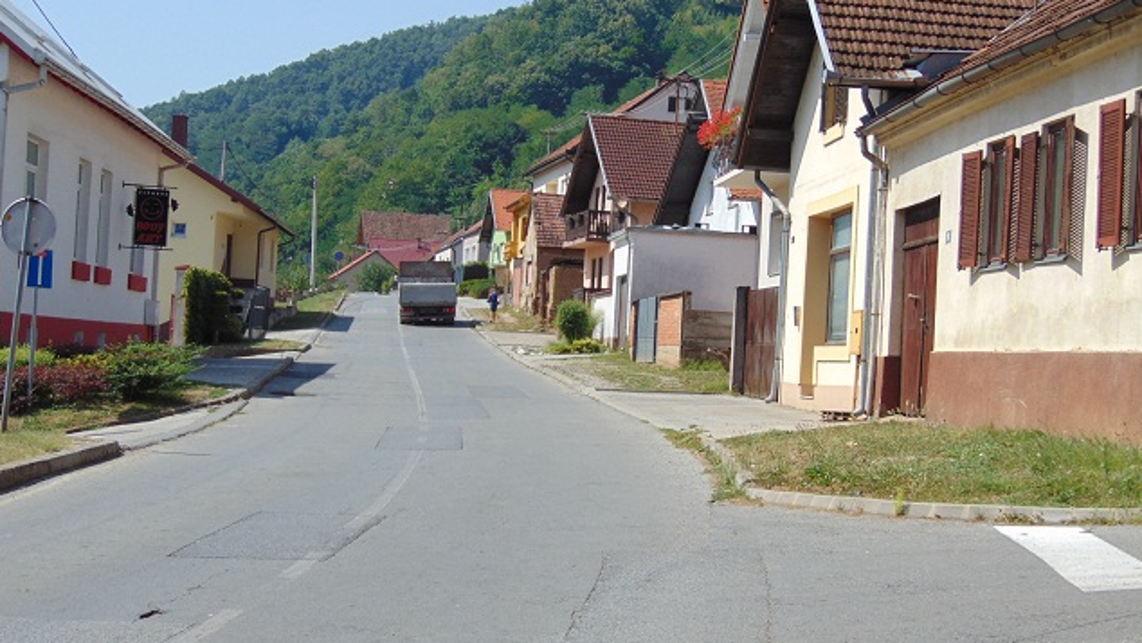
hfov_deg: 31.9
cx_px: 571
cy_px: 344
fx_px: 1999
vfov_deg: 18.3
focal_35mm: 66
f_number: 3.6
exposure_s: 1/1000
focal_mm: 10.8
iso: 80
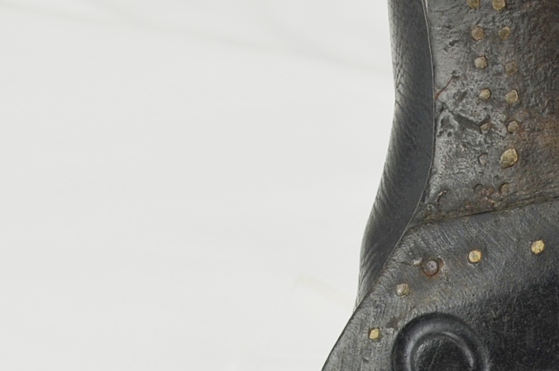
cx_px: 570
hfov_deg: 11.6
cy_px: 416
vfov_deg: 7.8
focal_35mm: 175
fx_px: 2712
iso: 280
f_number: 5.6
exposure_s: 1/125
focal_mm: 32
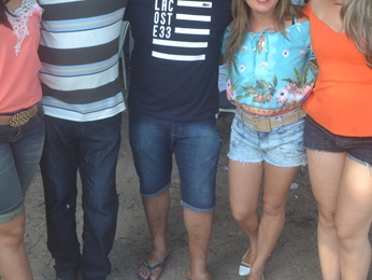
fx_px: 516
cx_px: 180
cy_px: 88
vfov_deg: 30.0
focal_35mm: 48
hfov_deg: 39.6
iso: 220
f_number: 5.6
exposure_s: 1/125
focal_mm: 18
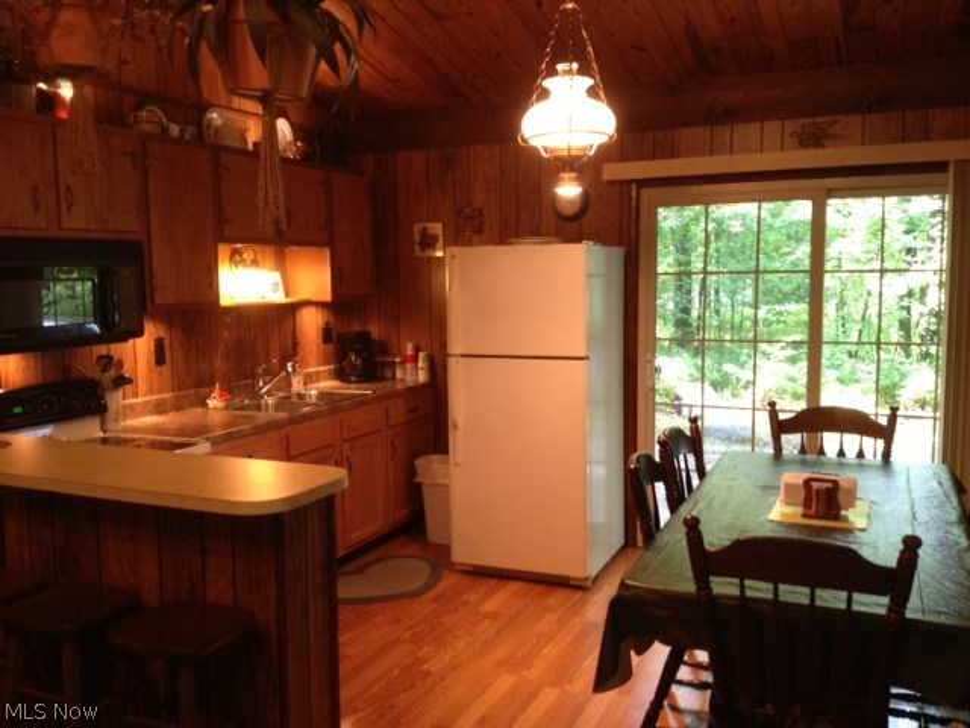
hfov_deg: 52.6
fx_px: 981
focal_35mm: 35
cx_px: 485
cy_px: 364
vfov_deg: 40.7
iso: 160
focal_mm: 4.28
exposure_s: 1/20
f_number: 2.4
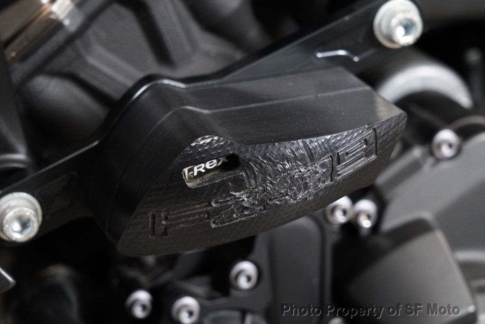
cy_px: 162
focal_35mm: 105
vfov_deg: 13.0
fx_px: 1415
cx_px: 242
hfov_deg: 19.5
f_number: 7.1
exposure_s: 1/80
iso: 5000
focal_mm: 105
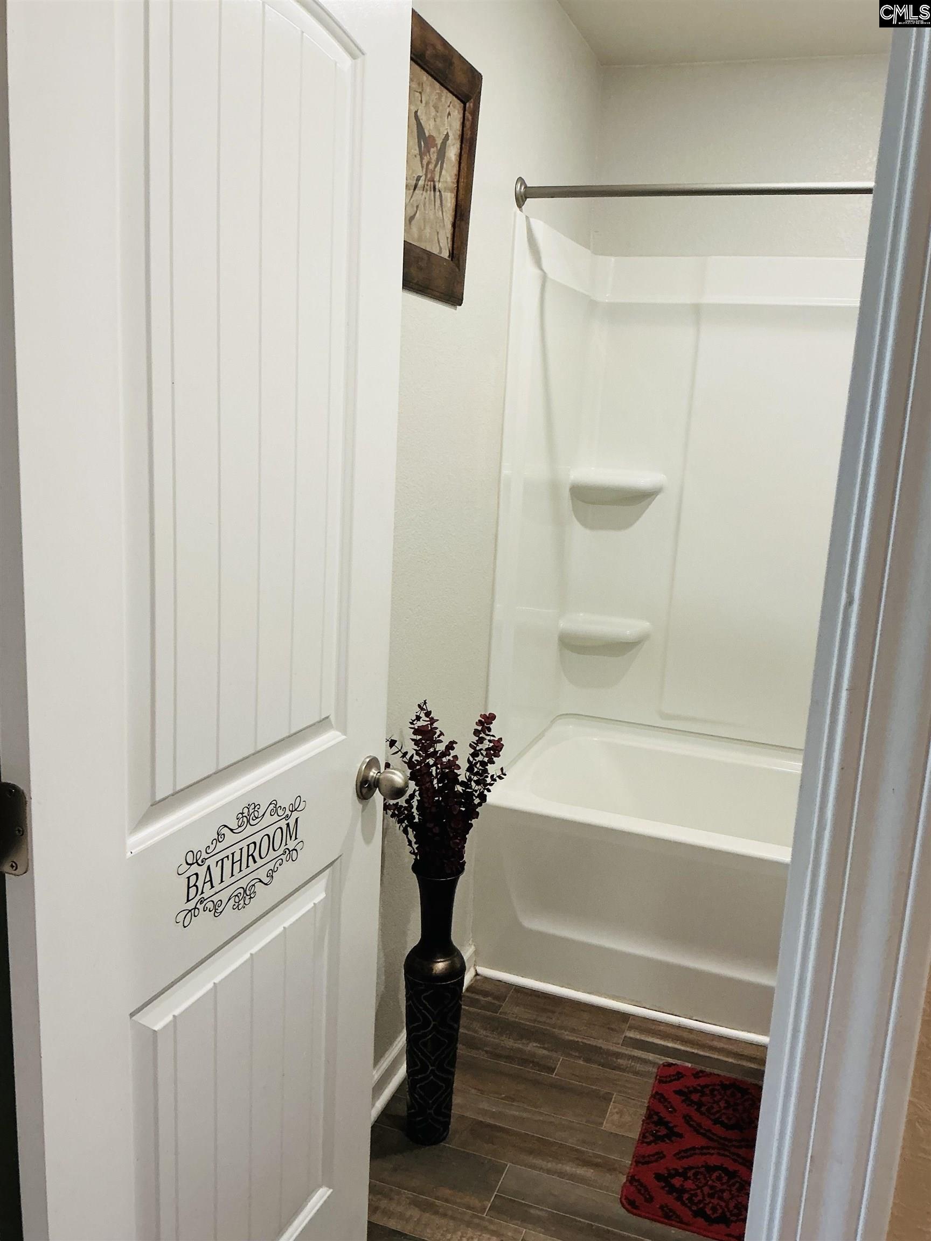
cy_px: 620
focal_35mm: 29
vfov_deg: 61.7
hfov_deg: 48.2
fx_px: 1040
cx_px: 466
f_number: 1.8
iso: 80
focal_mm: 3
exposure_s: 1/60
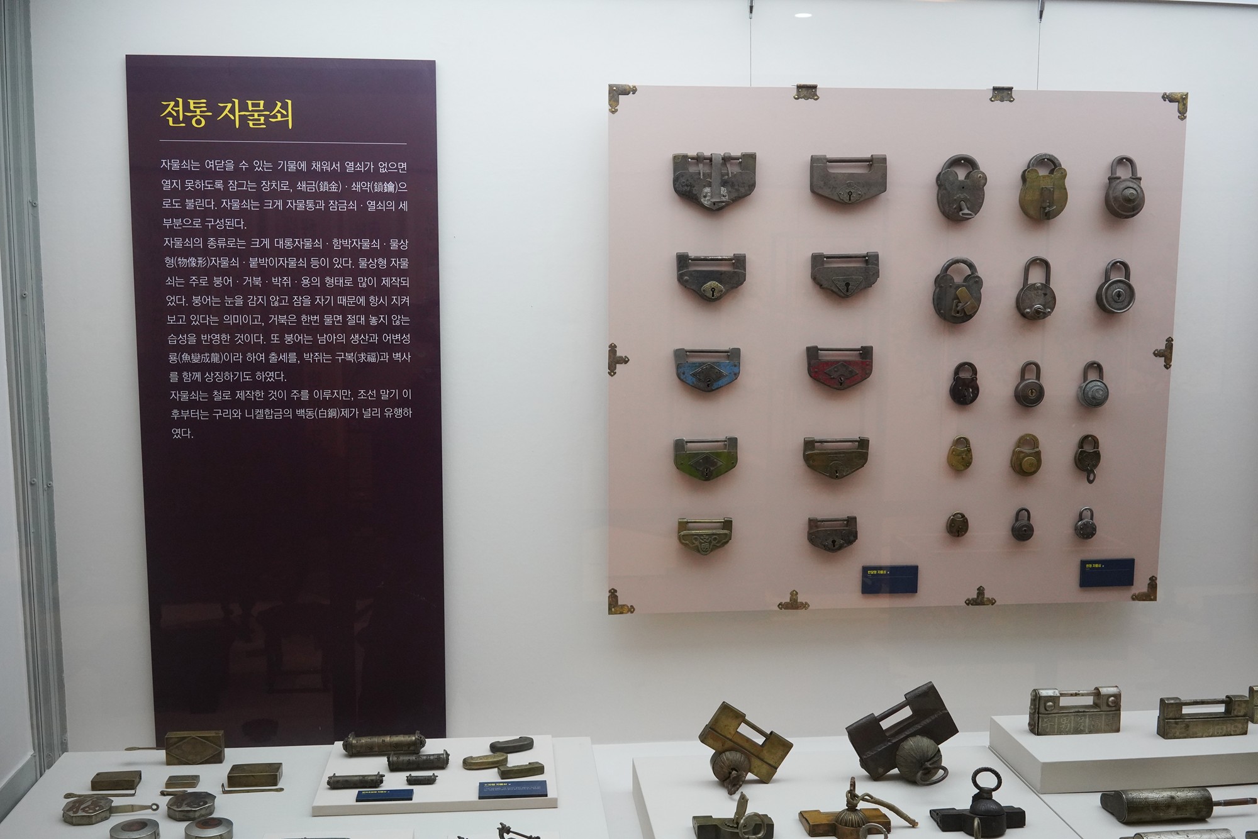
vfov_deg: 37.9
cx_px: 629
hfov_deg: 54.4
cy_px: 420
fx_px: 1223
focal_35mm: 35
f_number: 9
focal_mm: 35
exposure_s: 1/100
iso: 3200
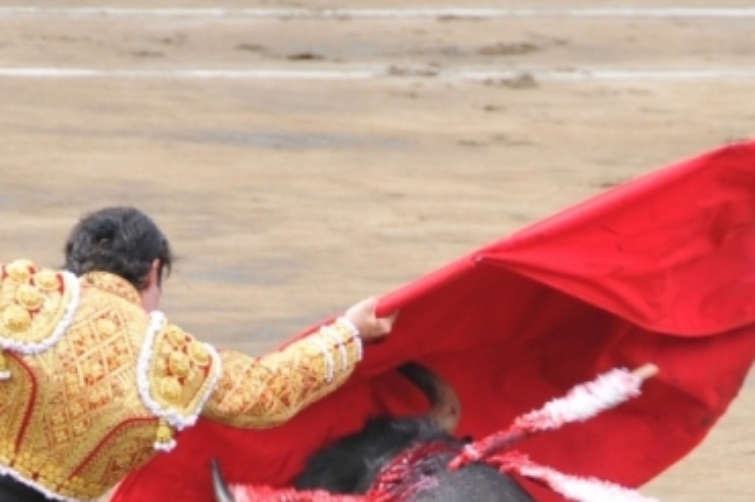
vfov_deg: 1.7
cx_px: 269
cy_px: 645
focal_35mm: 830
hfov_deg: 2.5
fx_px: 17391
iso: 400
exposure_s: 1/350
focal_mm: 200
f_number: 5.6
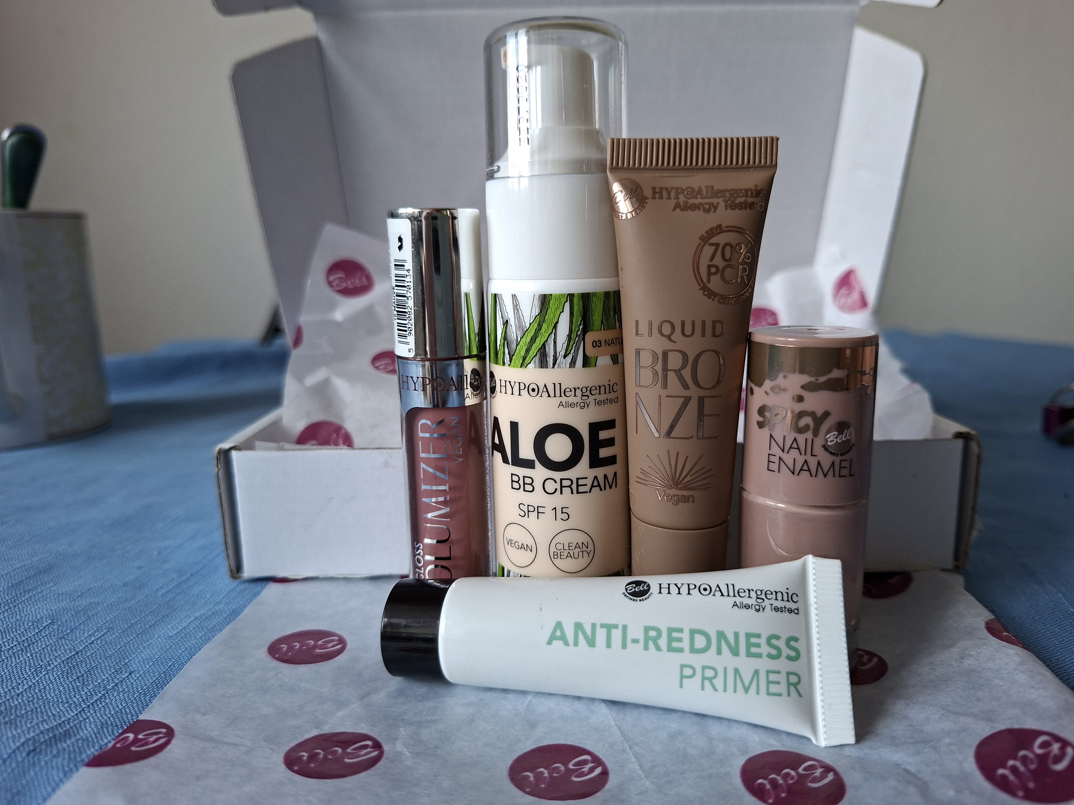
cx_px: 537
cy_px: 402
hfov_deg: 73.9
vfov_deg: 58.9
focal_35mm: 23
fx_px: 714
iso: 160
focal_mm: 5.54
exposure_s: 1/100
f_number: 1.8
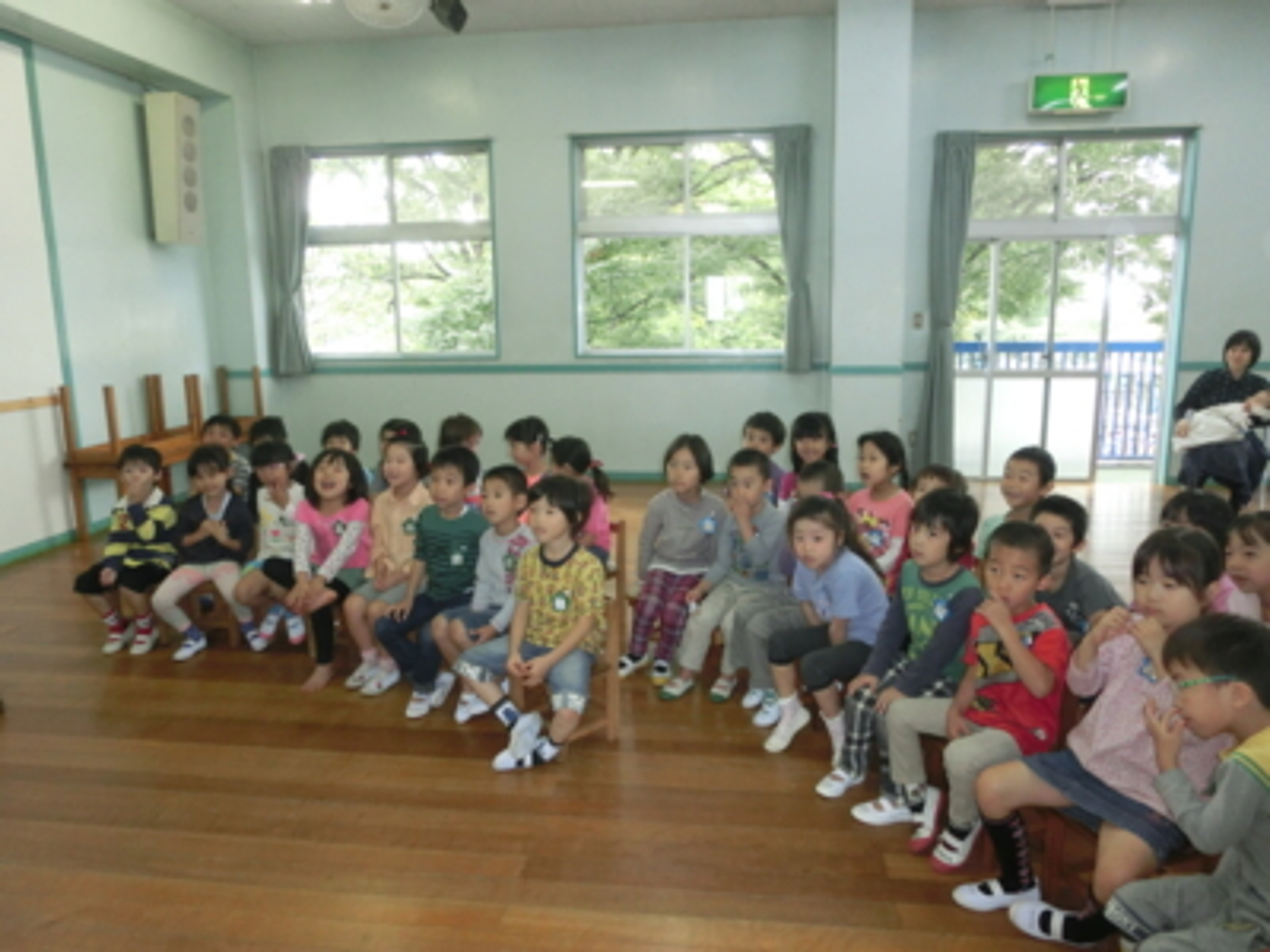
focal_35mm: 24
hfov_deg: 71.6
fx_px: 881
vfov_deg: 56.8
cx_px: 635
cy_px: 476
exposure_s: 1/125
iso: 320
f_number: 3
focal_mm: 4.24
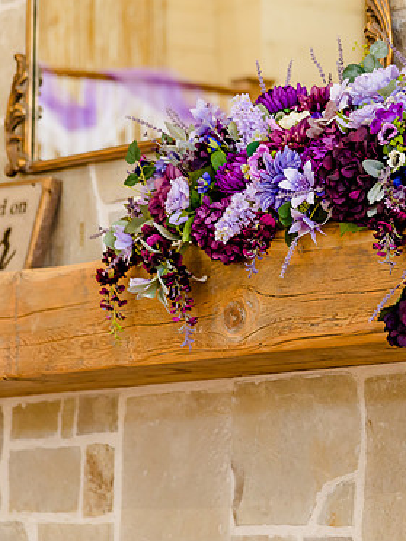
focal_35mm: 179
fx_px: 2799
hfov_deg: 8.3
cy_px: 222
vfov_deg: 11.0
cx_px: 335
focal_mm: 100
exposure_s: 1/250
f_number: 4
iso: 1600
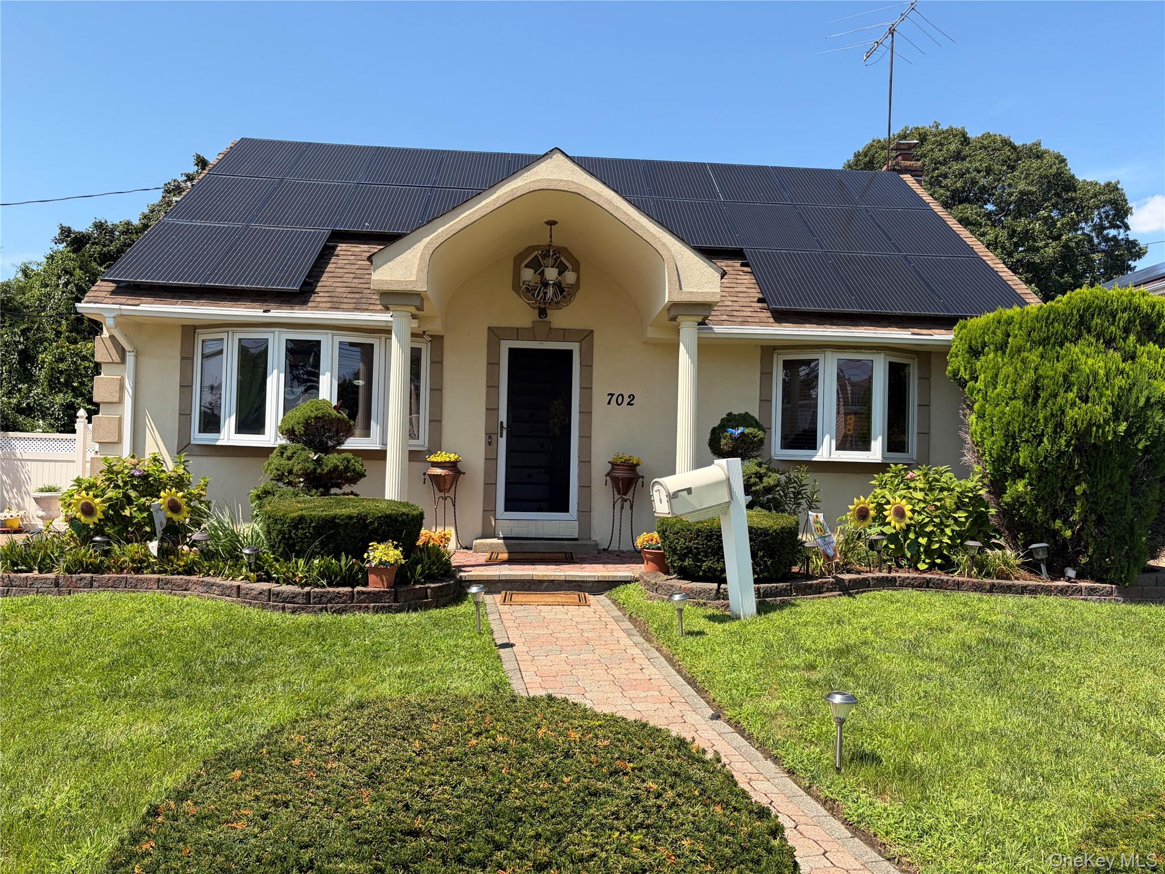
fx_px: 875
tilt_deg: +3.0
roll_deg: -0.9
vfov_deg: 53.1
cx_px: 582
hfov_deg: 67.3
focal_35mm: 26
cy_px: 437
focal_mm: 5.96
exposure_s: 1/1953
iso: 50
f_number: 1.6
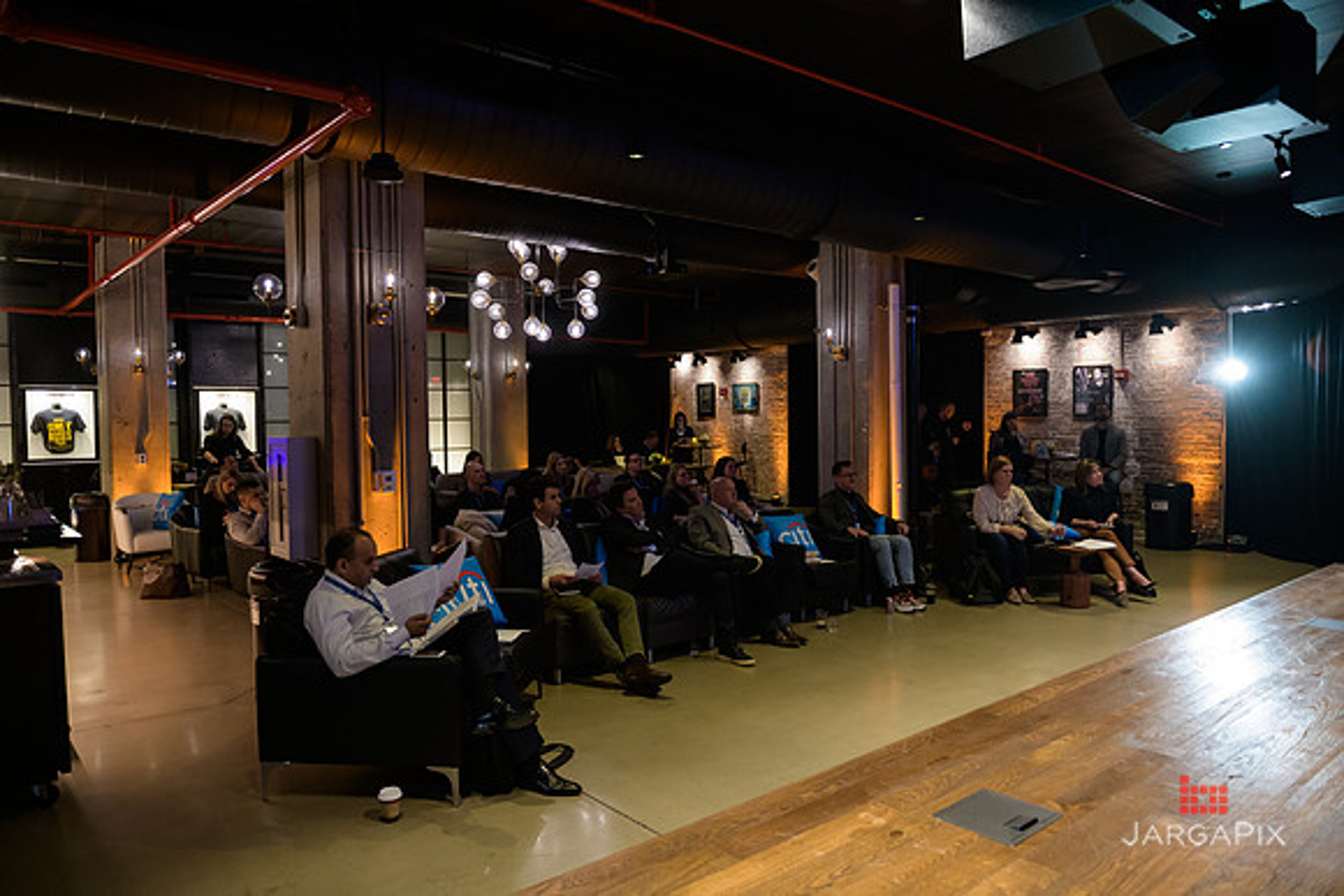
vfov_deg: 53.2
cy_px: 448
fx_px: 896
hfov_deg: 73.7
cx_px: 672
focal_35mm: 24
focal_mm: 24
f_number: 3.2
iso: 1250
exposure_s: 1/80
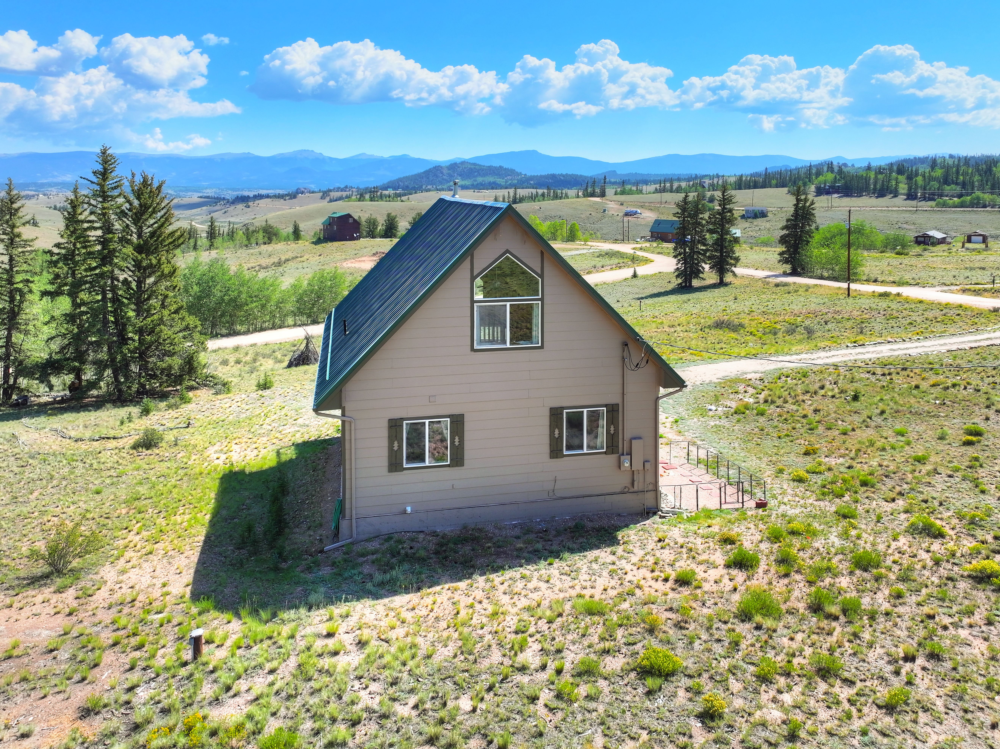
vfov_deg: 56.8
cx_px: 500
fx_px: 693
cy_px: 374
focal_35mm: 24
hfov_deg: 71.6
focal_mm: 12.3
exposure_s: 1/3200
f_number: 2.8
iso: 300
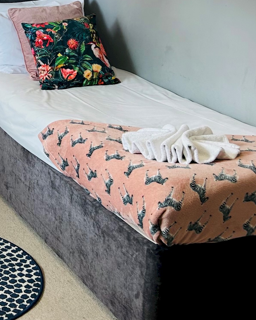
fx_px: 653
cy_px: 23
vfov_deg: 26.5
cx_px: -83
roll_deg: +0.2
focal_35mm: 69
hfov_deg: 20.2
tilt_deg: -10.1
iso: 64
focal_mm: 5.7
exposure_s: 1/100
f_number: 1.5
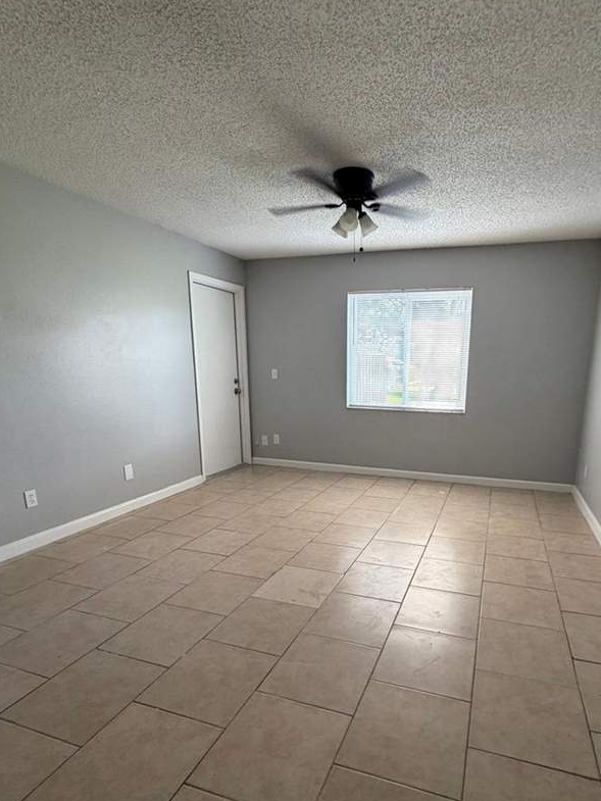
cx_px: 364
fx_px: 440
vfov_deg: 83.9
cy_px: 468
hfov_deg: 67.9
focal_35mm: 19
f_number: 2.2
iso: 200
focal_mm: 2.22
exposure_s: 1/60
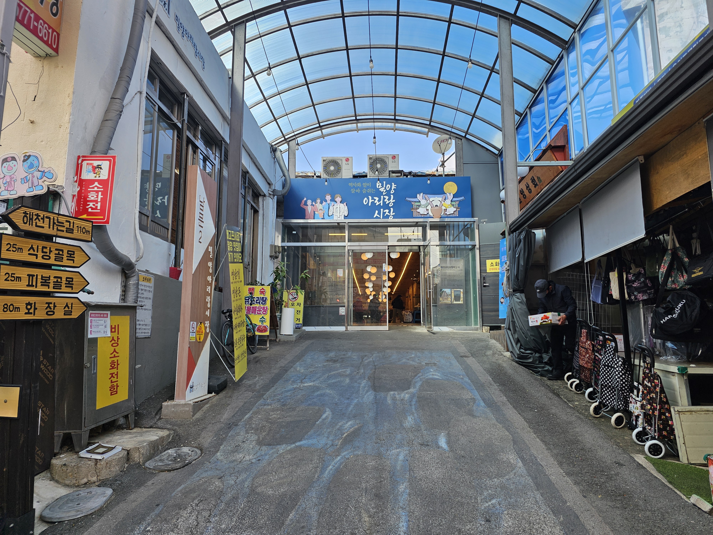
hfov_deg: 73.9
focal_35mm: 23
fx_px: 474
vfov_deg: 58.9
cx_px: 356
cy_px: 268
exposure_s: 1/180
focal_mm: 6.3
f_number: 1.7
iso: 10
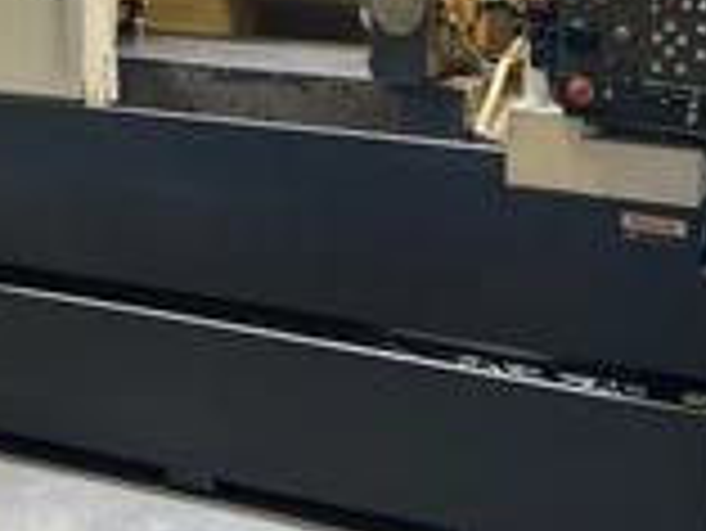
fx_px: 1510
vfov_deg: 19.2
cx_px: 265
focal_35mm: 74
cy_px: -45
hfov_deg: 26.2
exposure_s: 1/40
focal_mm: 3
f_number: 1.8
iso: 250
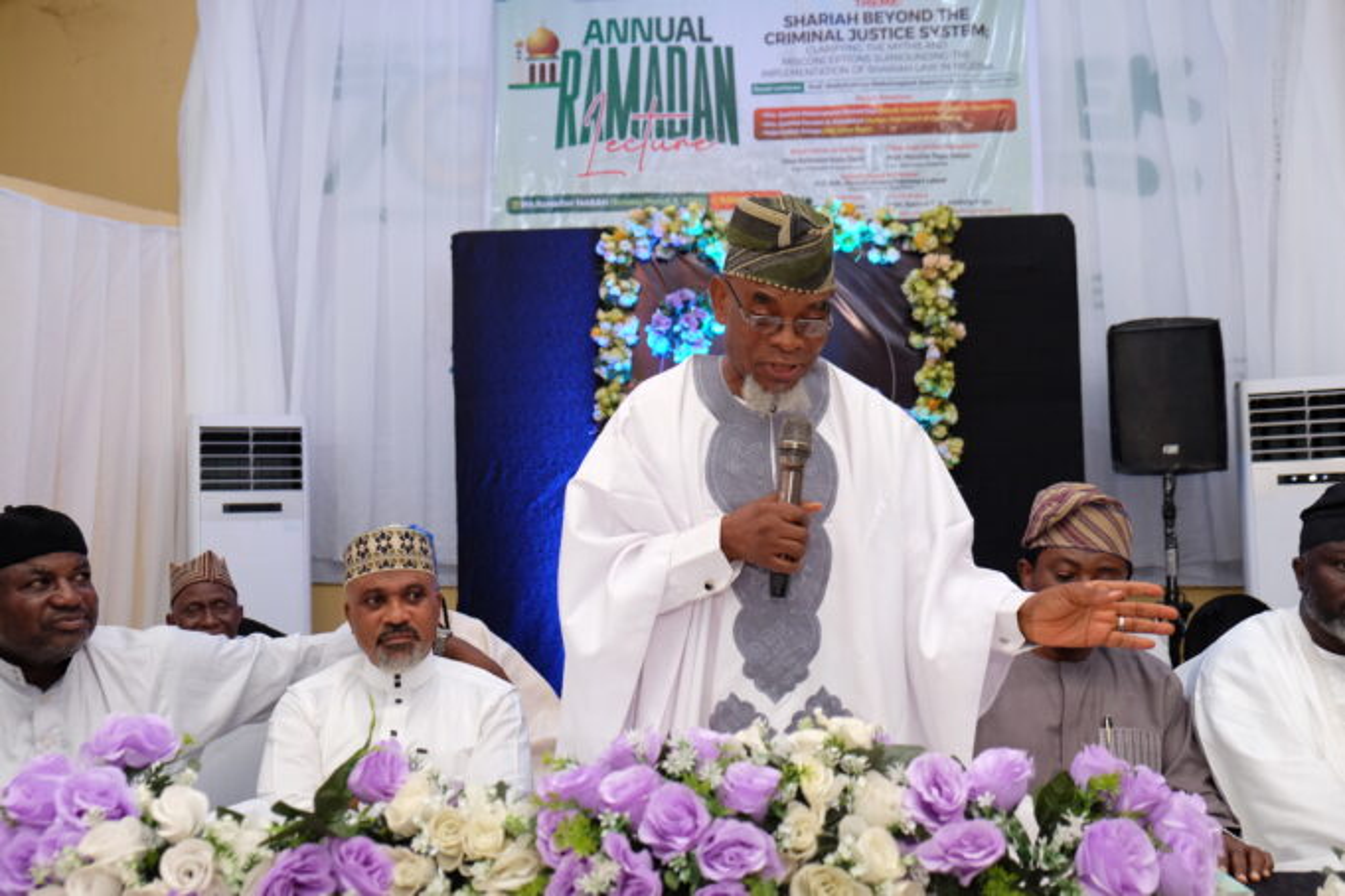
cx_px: 672
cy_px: 448
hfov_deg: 54.4
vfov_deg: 37.9
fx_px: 1308
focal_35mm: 35
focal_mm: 23.3
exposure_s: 1/80
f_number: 3.6
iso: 1600
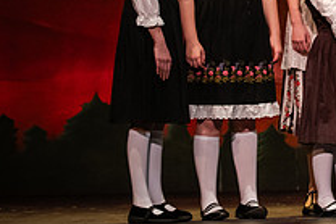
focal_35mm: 229
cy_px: -60
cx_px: 465
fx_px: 2139
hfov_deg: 8.8
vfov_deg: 6.0
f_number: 3.5
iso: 3200
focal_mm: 82
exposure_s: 1/250
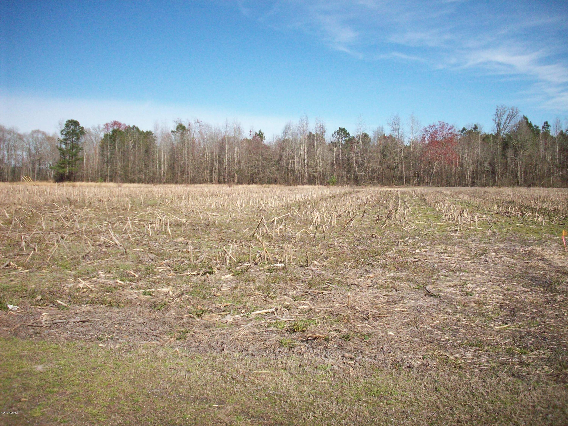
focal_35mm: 37
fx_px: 607
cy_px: 213
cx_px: 284
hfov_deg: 50.1
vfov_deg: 38.7
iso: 200
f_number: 5.6
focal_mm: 6.2
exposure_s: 1/785
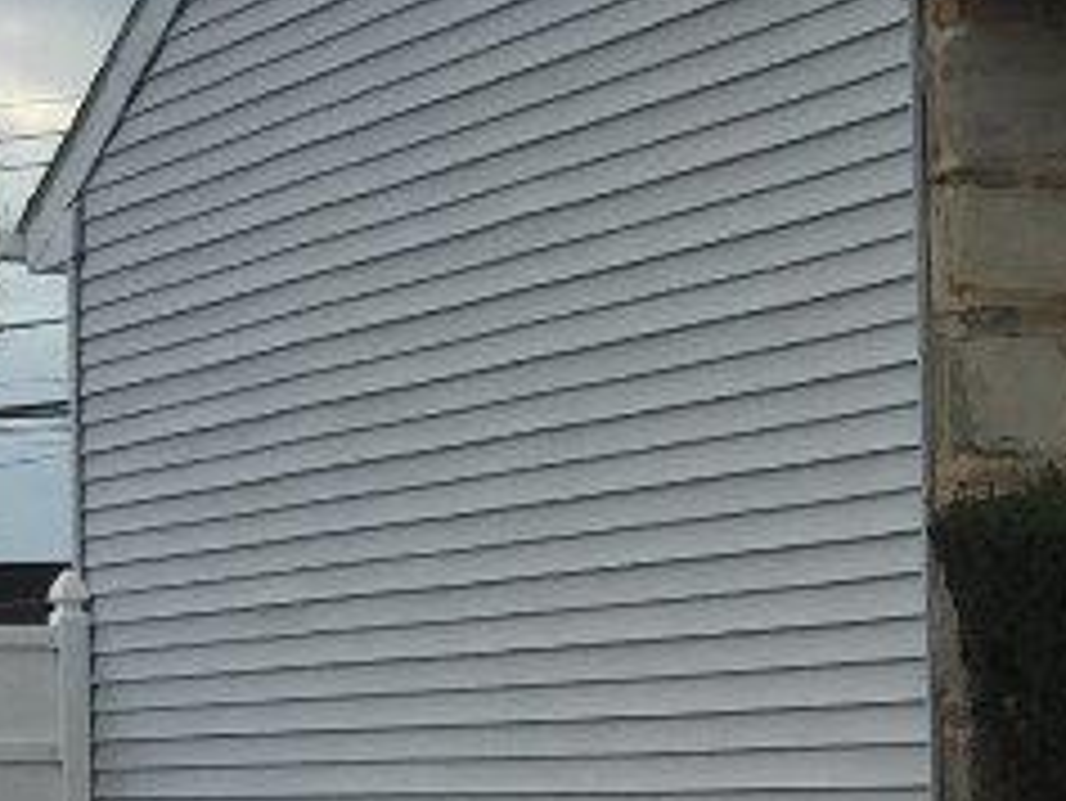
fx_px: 5423
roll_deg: +1.2
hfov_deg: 10.4
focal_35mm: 176
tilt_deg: +1.7
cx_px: 2029
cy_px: 742
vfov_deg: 8.4
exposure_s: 1/824
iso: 32
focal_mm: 4.15
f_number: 2.2
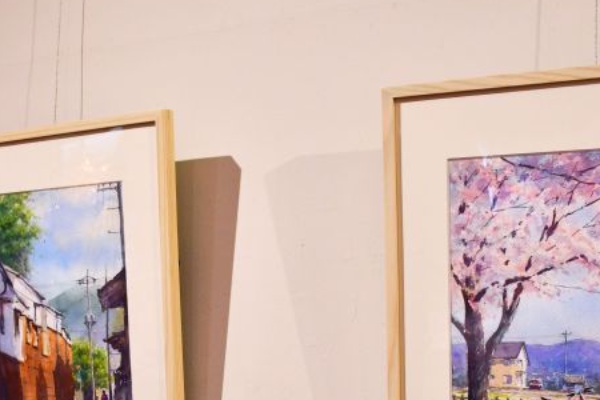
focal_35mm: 60
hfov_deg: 33.3
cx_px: 255
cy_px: 360
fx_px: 1000
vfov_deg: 22.1
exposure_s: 1/60
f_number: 5.6
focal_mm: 20
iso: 640
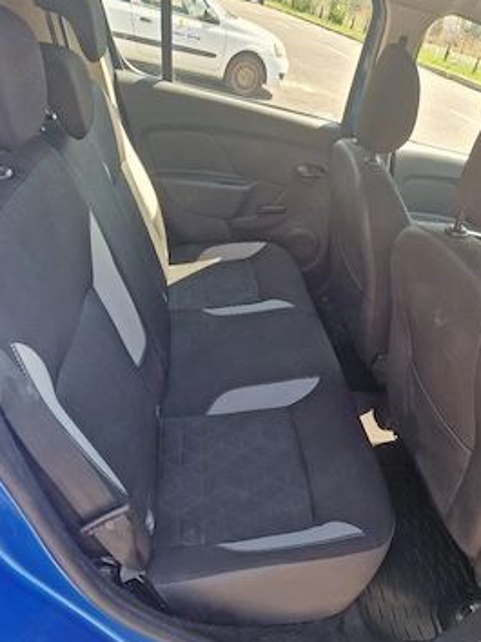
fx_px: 482
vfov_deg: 67.2
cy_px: 348
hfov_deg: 53.0
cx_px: 240
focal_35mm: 26
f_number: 1.8
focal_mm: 5.4
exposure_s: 1/182
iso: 50
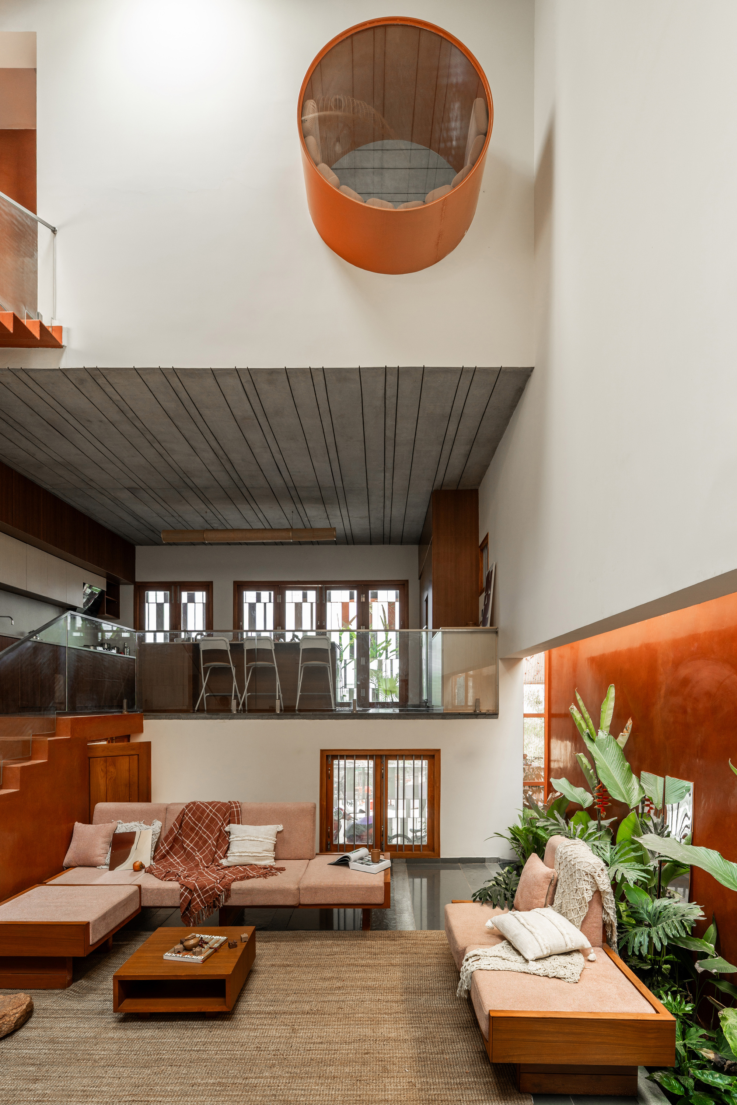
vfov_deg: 96.7
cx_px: 368
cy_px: 552
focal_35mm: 16
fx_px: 491
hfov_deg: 73.7
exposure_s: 1/8
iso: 320
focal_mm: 16
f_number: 8
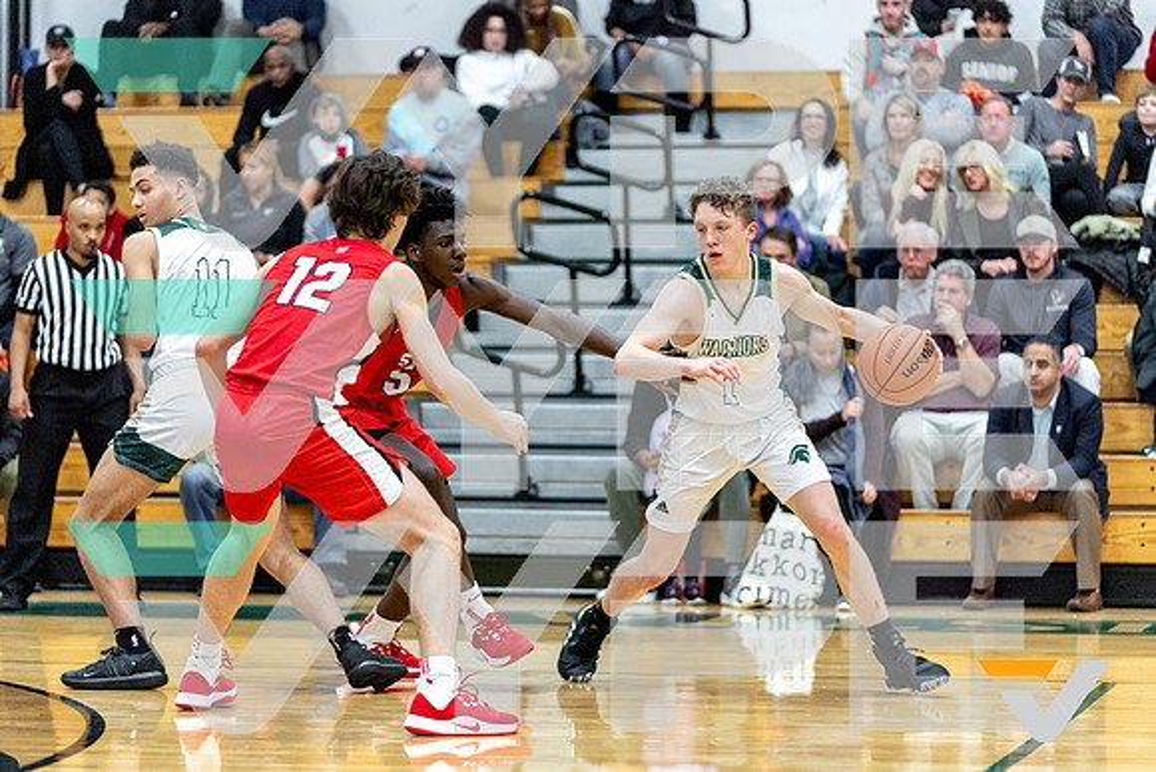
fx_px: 4175
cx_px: 578
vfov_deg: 10.6
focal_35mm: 130
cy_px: 386
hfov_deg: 15.8
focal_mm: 130
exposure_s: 1/800
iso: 1250
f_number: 2.8
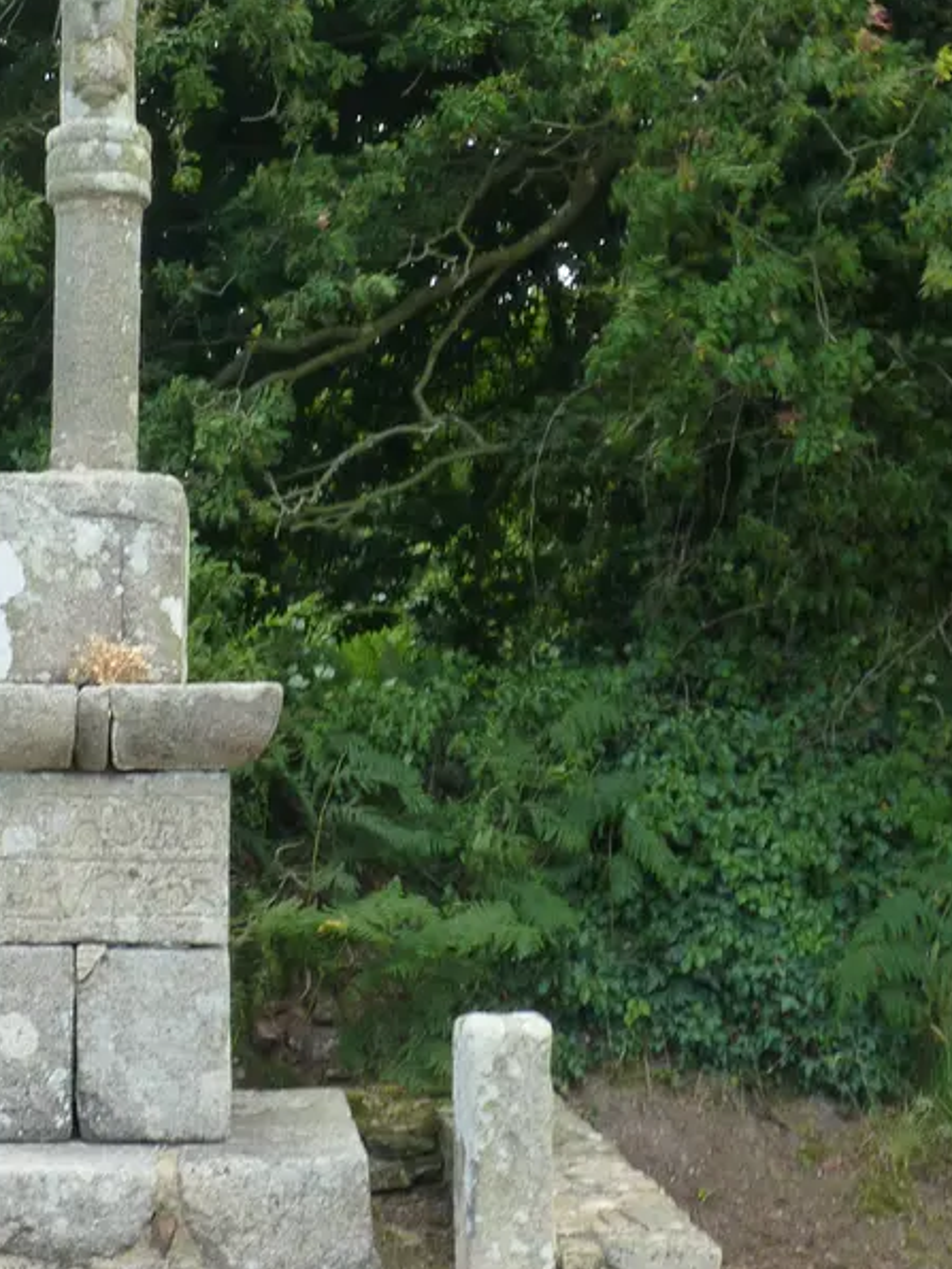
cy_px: 541
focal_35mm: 58
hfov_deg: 24.8
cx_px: 177
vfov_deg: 33.2
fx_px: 2127
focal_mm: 4.8
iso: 125
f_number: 6.3
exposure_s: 1/30
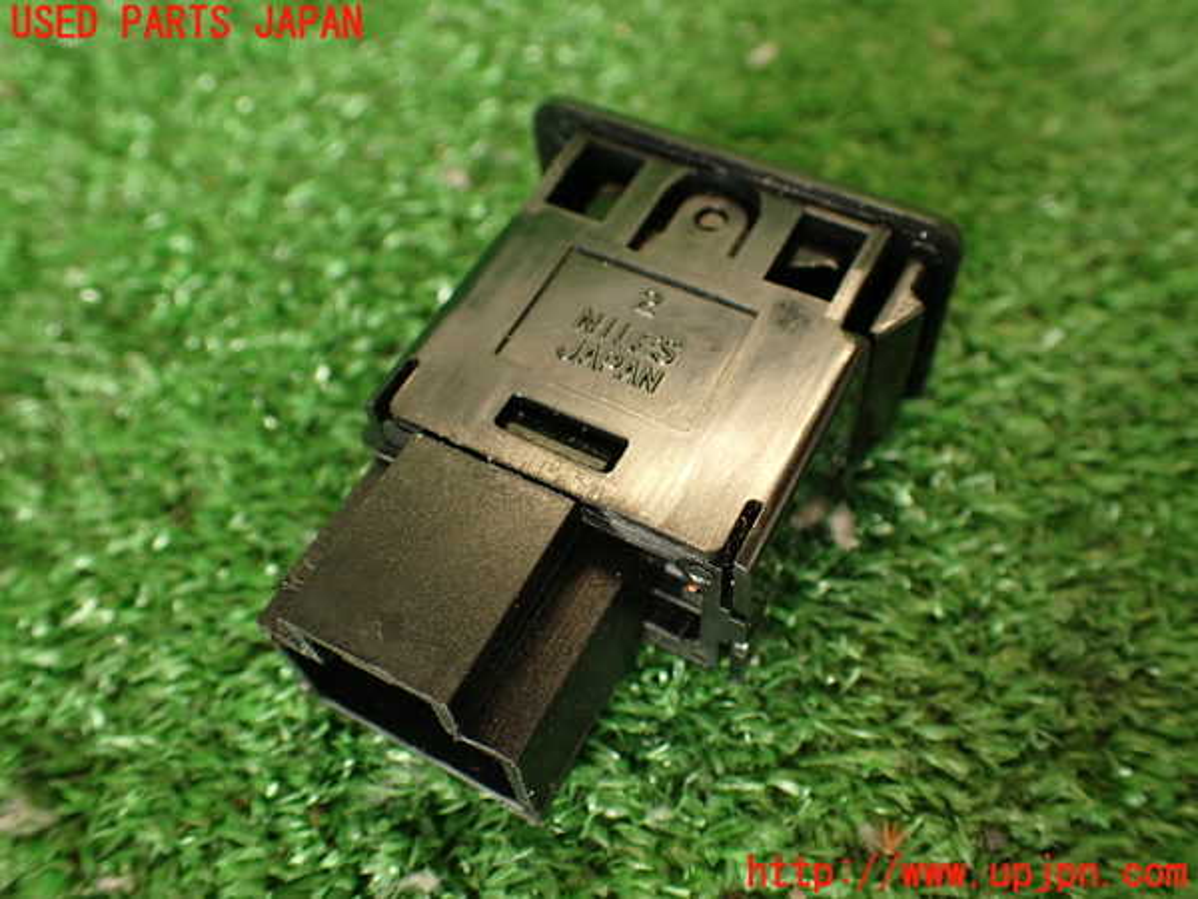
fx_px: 1107
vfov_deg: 44.2
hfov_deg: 56.8
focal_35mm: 32
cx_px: 599
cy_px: 450
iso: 200
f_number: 2.4
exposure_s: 1/40
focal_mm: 5.79
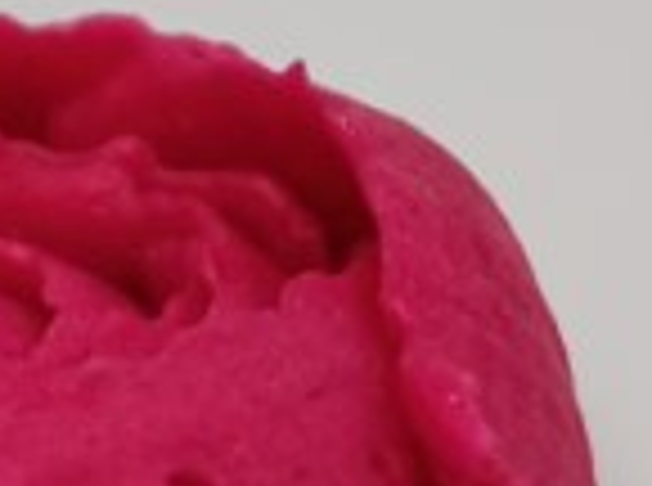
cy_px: 45
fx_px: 4472
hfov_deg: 8.3
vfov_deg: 6.2
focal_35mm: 238
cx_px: 54
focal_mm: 5.56
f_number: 1.6
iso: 160
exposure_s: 1/100
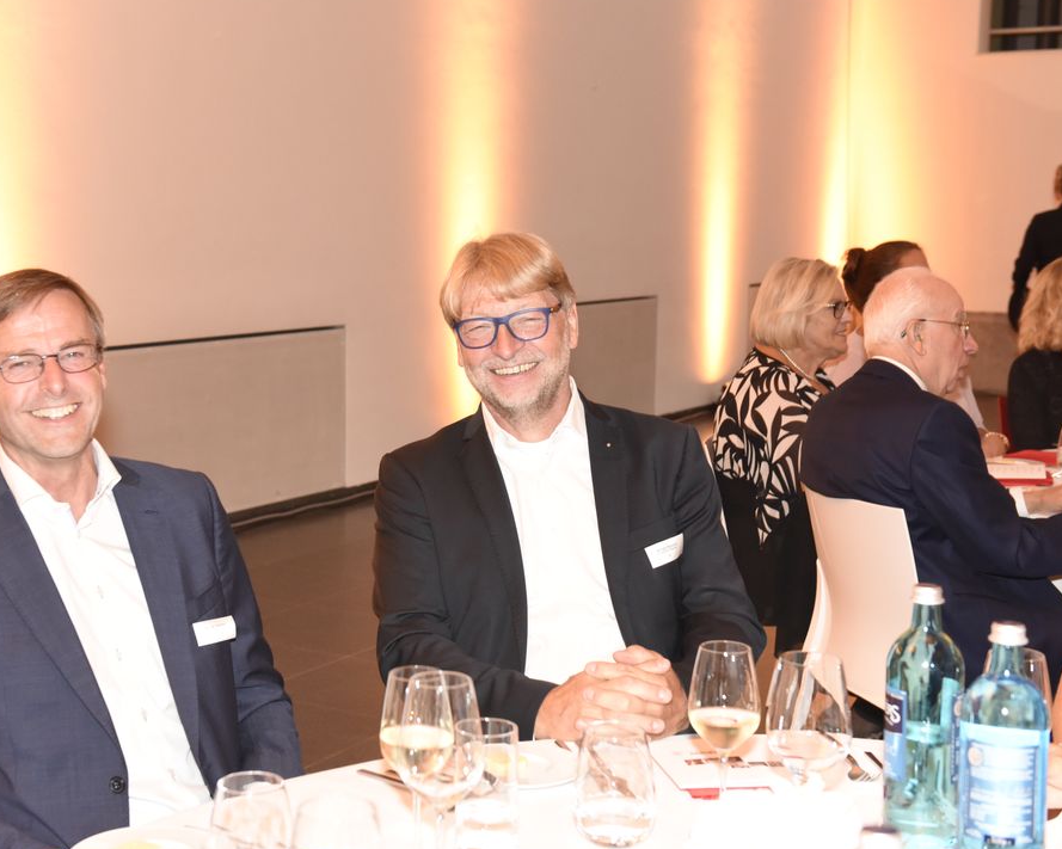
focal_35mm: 57
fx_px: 1791
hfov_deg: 32.9
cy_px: 404
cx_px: 395
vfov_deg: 26.7
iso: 3200
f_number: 4.5
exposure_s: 1/80
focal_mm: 45
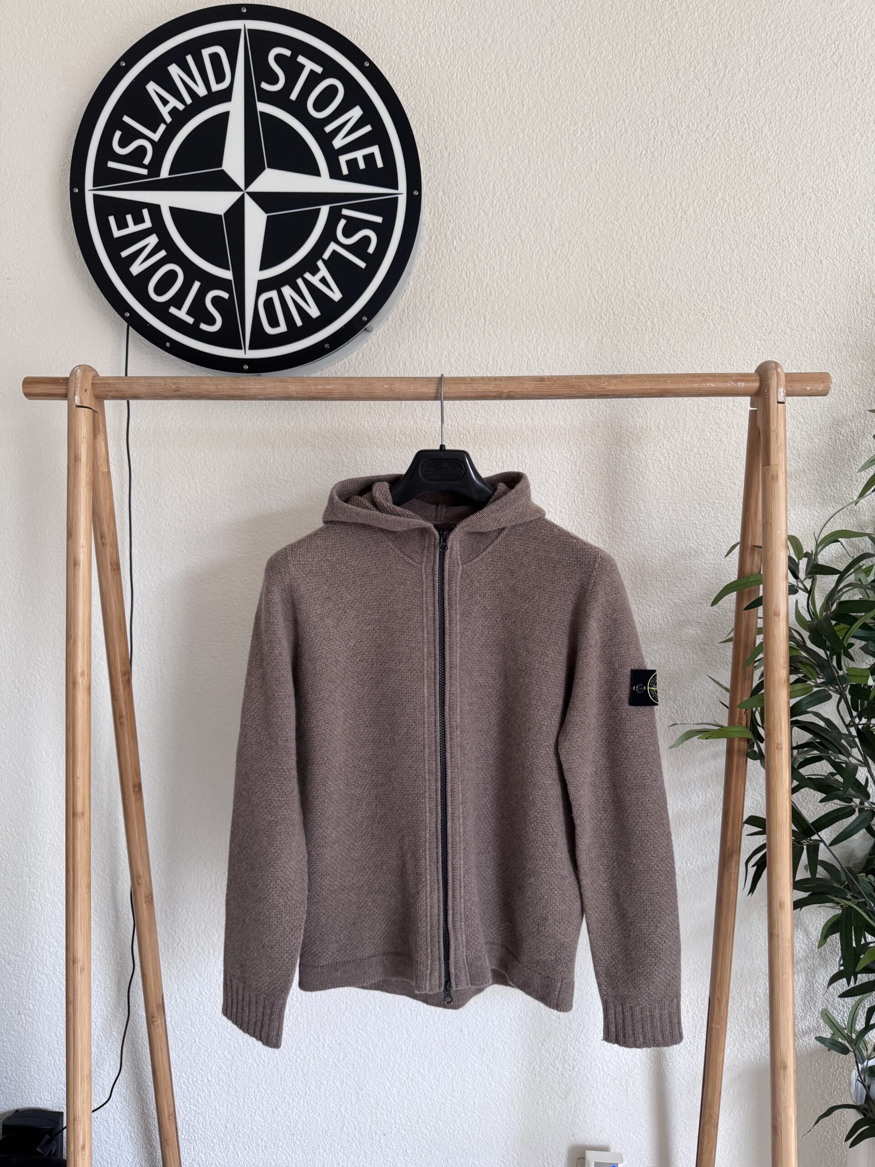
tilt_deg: -5.7
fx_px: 809
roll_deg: +0.2
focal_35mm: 24
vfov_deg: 71.6
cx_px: 438
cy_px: 584
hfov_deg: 56.8
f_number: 1.78
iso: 200
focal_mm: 6.76
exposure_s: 1/121
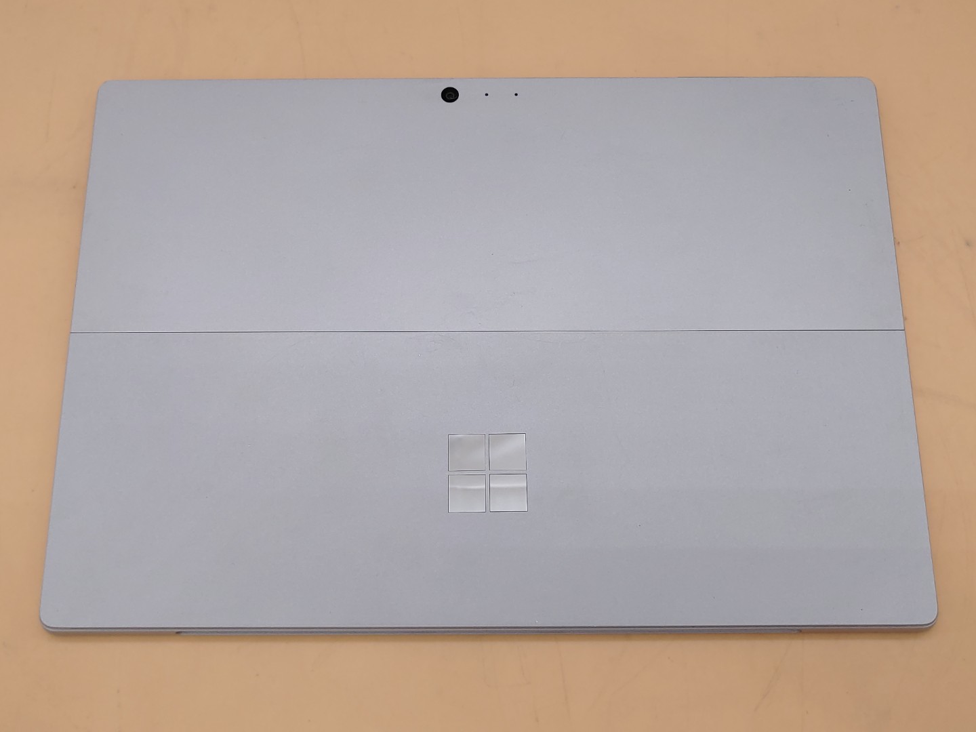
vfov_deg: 42.9
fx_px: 930
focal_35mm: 33
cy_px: 366
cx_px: 488
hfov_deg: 55.4
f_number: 1.8
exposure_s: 1/200
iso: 50
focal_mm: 4.36
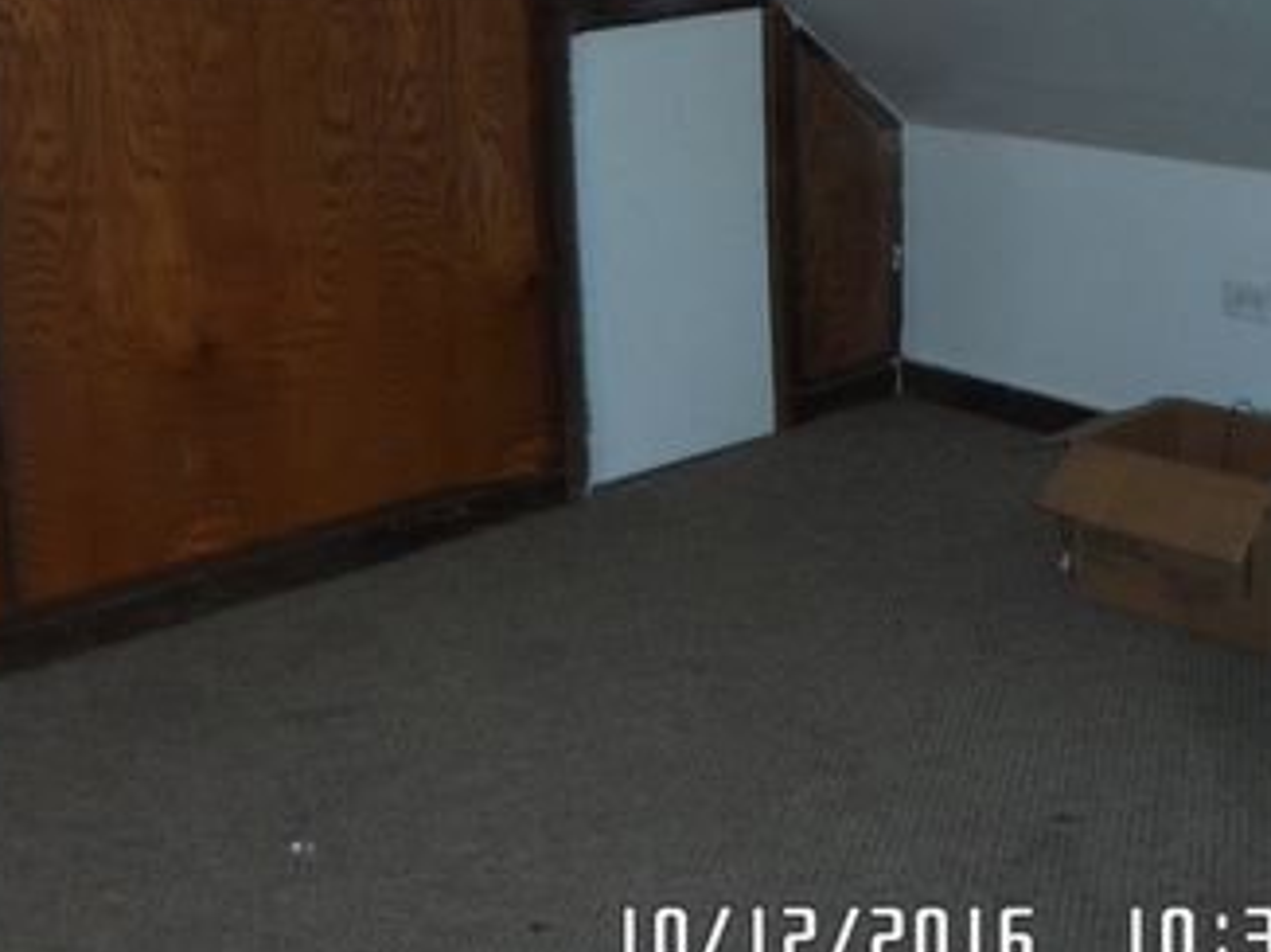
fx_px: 2018
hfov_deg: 34.9
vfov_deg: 26.0
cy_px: 187
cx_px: 565
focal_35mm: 55
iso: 400
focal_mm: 4.9
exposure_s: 1/8
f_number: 3.1
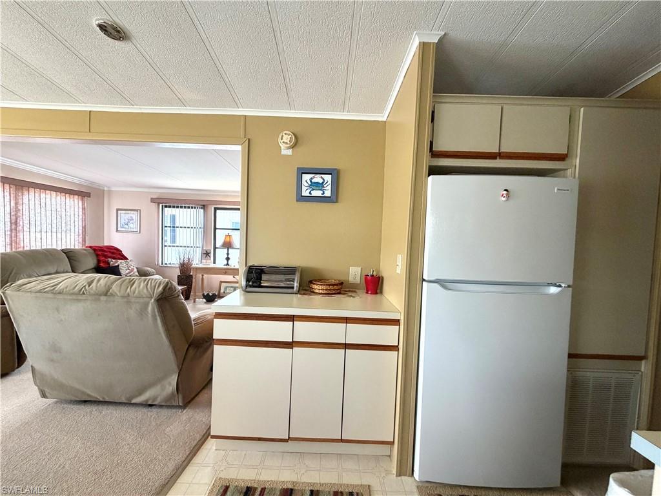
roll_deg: -1.3
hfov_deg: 102.1
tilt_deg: -2.1
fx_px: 267
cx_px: 330
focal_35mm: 14
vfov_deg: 85.7
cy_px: 248
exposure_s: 1/120
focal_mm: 2.22
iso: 250
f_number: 2.2
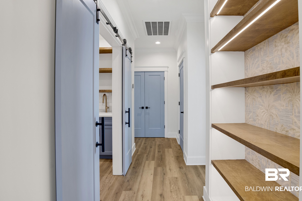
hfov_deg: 86.9
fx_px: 159
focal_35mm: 19
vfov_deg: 64.5
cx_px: 158
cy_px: 97
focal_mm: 18
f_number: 11
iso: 200
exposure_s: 1/2.5
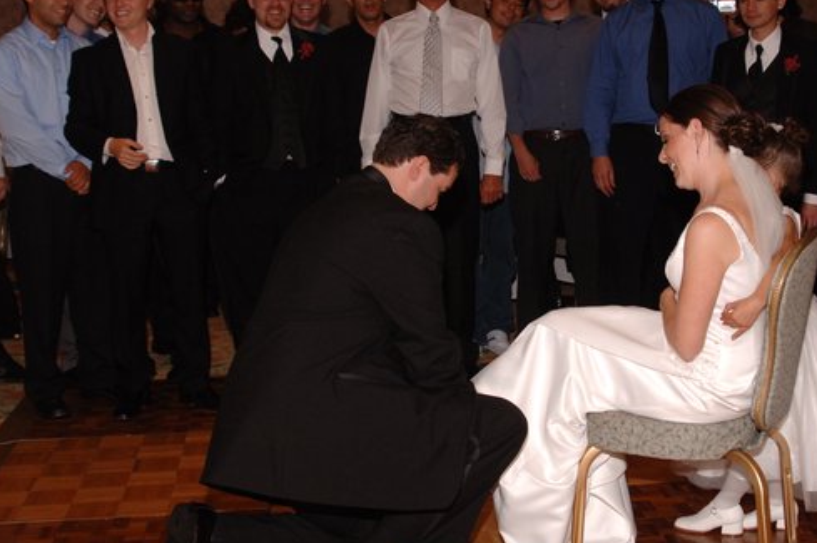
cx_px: 493
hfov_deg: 36.1
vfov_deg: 24.6
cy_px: 272
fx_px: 1247
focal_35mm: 55
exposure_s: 1/50
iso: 400
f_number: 5.6
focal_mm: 28
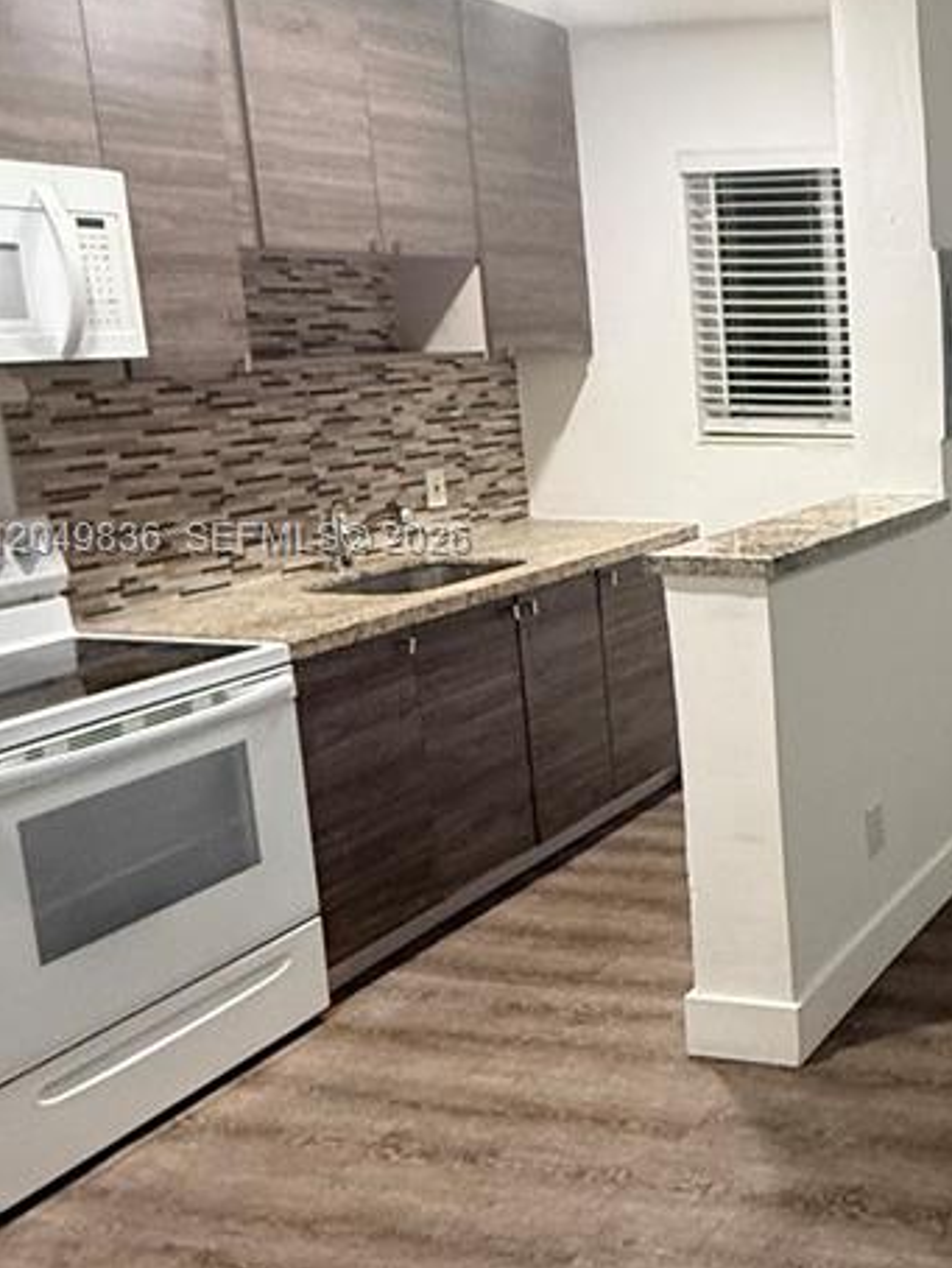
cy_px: 542
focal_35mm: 37
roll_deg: -0.1
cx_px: 1209
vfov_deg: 49.9
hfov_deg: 31.0
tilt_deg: -8.4
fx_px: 1355
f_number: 2.2
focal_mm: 2.22
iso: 500
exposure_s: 1/60
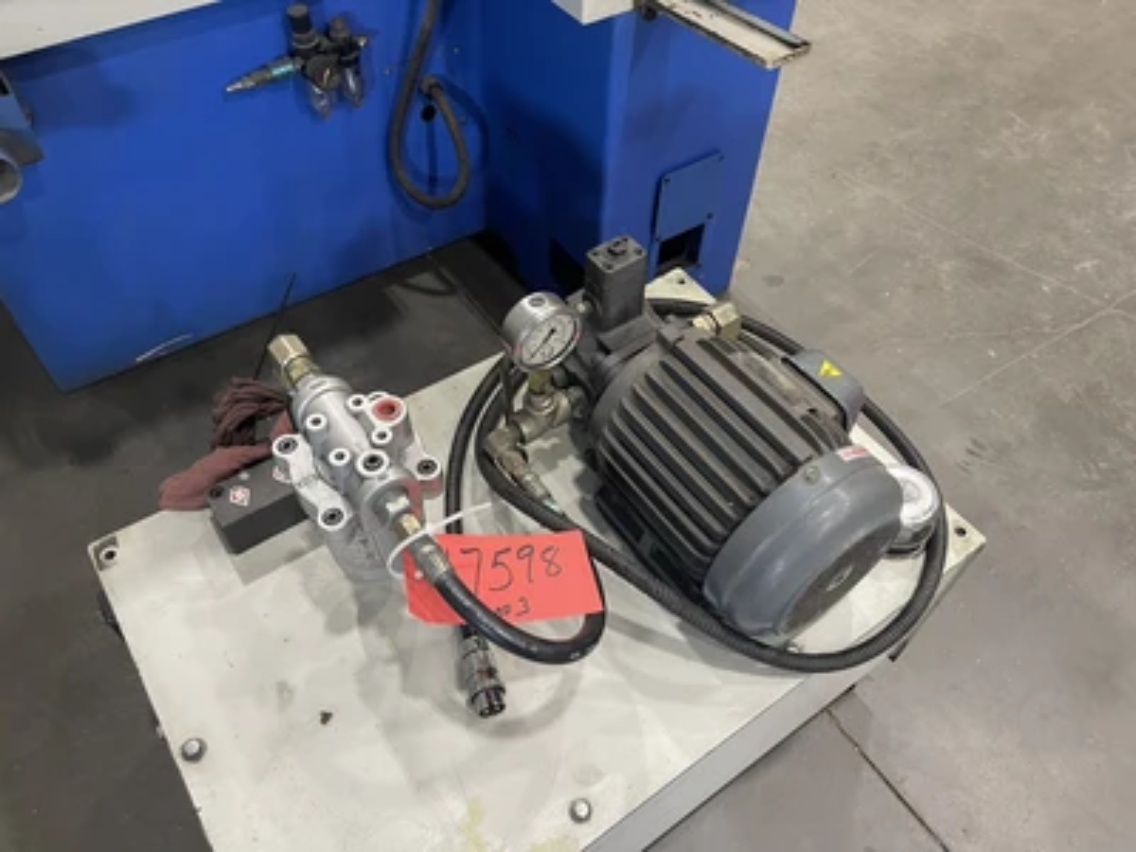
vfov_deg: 54.9
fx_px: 820
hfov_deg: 69.4
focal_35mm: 25
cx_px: 568
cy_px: 426
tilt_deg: -51.5
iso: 320
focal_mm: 5.1
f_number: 1.6
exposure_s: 1/60
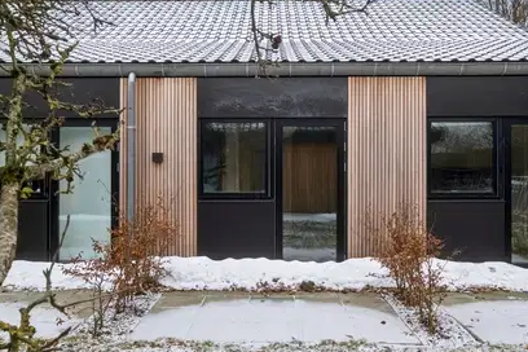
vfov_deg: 38.9
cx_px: 258
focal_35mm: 34
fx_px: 499
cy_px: 173
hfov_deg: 55.8
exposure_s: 1/160
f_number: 8
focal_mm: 21.9
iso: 800
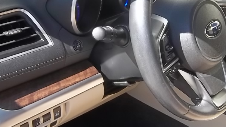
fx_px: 312
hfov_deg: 39.9
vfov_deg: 22.9
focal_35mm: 52
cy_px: 40
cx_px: 107
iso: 64
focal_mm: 5.05
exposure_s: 1/100
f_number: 3.5
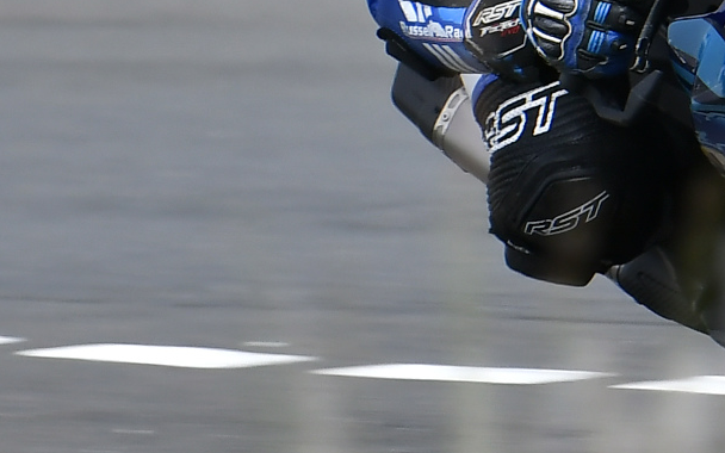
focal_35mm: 1005
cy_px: -184
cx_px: 577
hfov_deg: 2.1
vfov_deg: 1.3
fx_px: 19857
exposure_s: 1/400
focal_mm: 200
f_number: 6.3
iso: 320
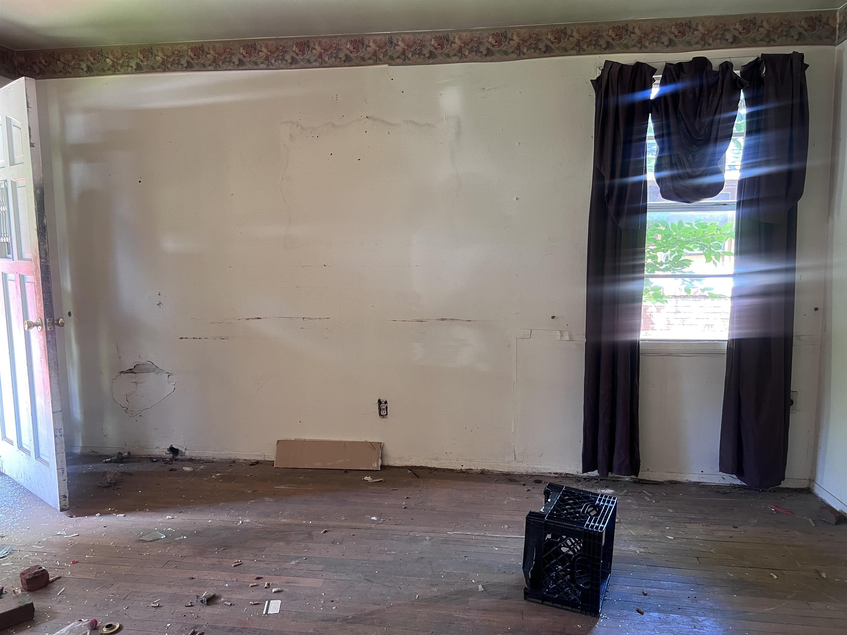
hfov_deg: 67.3
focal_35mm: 26
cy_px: 318
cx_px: 424
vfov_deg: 53.1
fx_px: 636
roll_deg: +0.3
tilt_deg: -6.8
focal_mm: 5.7
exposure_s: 1/60
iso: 160
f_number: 1.5
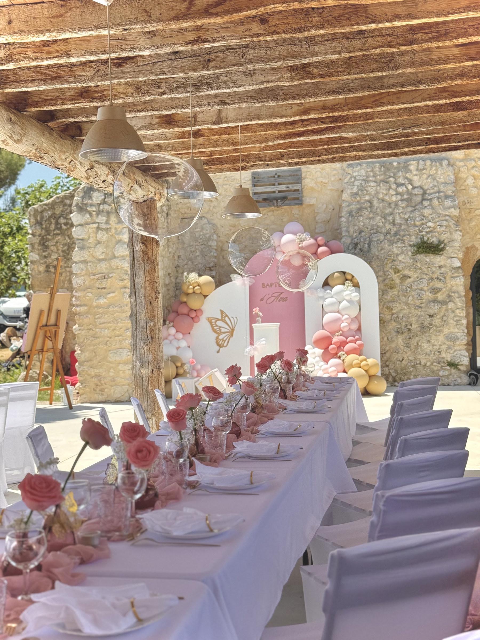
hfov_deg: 30.3
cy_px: 320
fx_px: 887
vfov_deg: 39.7
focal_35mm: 48
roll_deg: +1.4
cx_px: 240
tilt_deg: -0.6
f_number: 1.78
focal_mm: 6.76
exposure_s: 1/3257
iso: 64
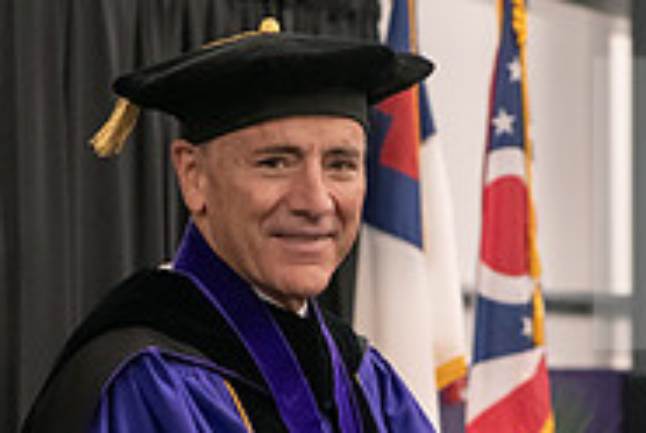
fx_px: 3936
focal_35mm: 219
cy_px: 480
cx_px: 489
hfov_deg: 9.4
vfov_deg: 6.3
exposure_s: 1/125
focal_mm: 70
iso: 2500
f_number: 5
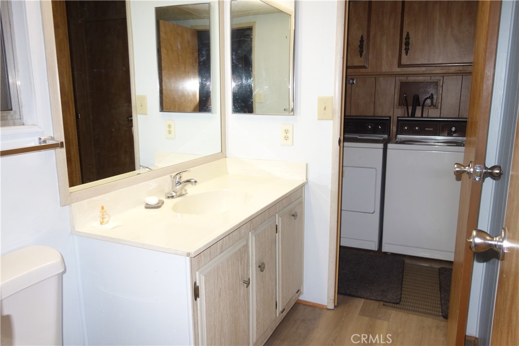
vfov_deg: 46.4
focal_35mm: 28
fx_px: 404
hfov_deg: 65.5
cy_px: 173
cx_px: 260
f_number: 2.5
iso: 125
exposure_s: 1/100
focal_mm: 10.4
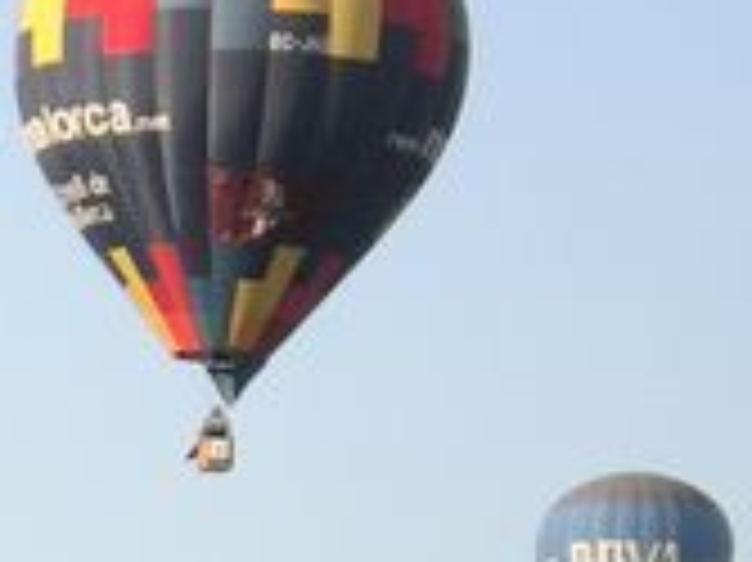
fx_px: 9074
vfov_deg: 3.5
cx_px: -437
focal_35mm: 418
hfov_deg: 4.7
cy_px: 931
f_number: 5.1
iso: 50
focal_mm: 14.3
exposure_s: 1/132
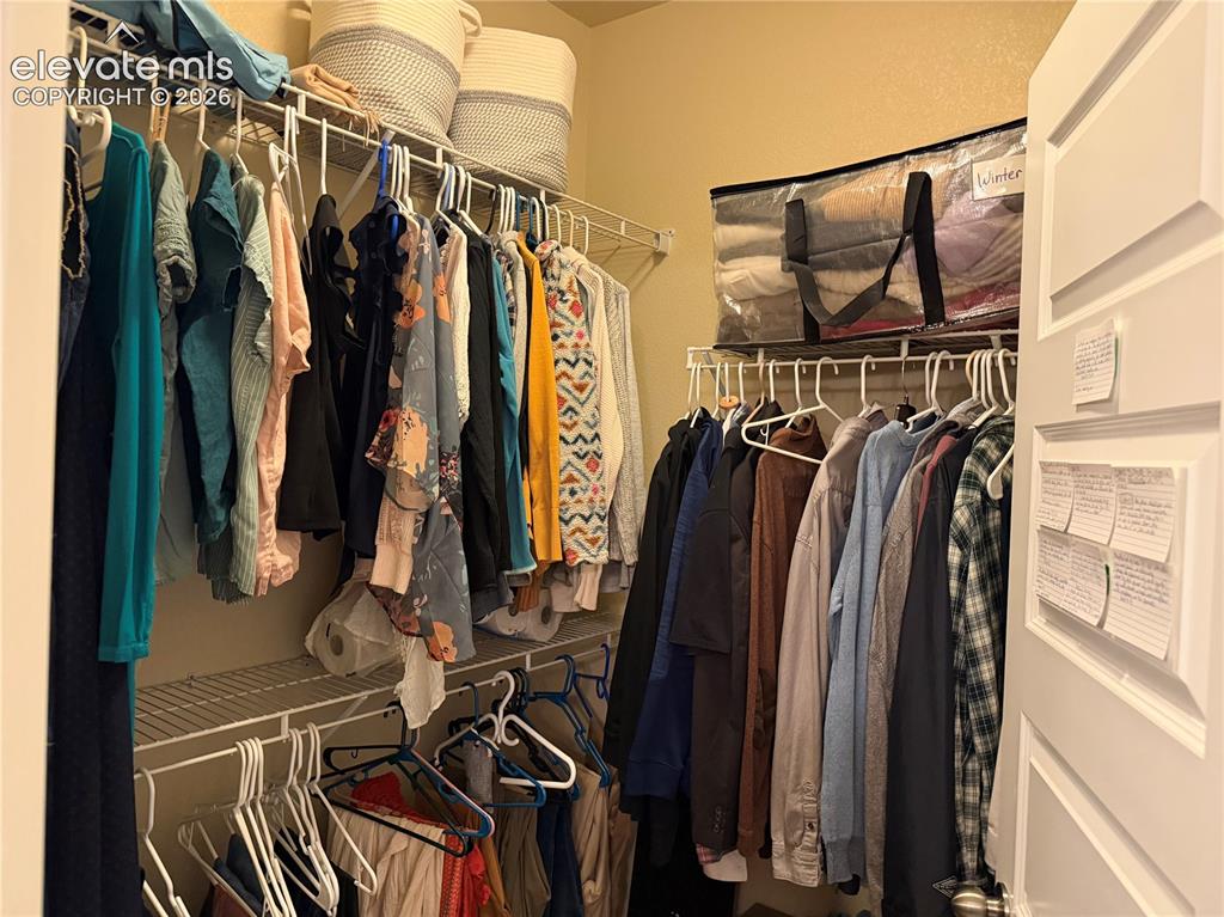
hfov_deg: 71.6
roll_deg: -0.8
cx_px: 612
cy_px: 458
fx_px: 848
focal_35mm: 24
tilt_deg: +0.1
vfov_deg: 56.8
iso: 800
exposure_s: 1/60
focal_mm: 6.76
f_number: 1.78
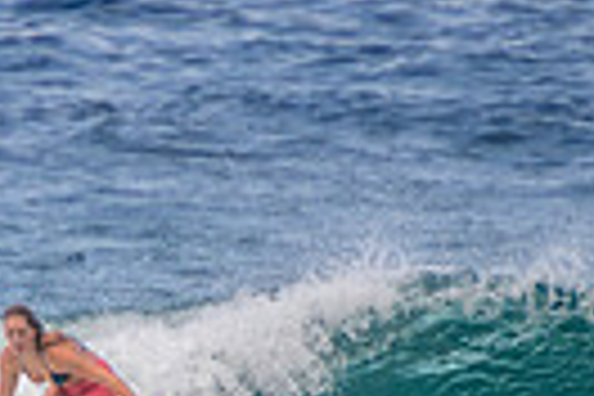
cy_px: 488
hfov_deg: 0.9
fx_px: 39844
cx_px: 88
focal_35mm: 2415
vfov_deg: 0.6
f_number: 5.6
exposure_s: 1/2000
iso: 450
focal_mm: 400
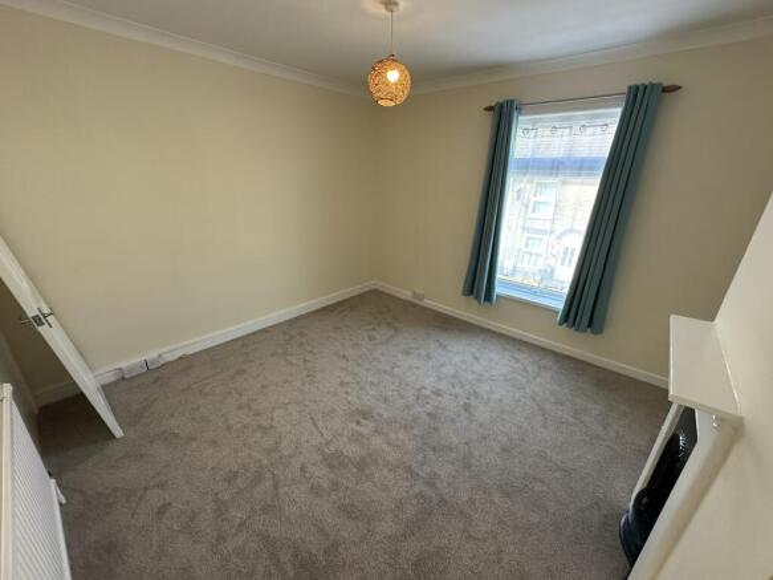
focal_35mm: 14
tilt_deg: -21.5
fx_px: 313
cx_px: 386
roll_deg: -0.9
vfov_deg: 85.7
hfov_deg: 102.1
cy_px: 290
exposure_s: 1/99
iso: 125
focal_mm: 2.22
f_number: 2.2
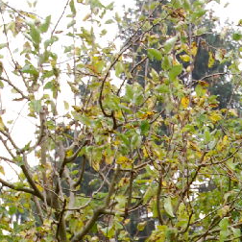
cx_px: 272
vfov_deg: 9.8
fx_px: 1297
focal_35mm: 164
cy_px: 510
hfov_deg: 10.5
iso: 400
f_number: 5.6
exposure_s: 1/50
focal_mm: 27
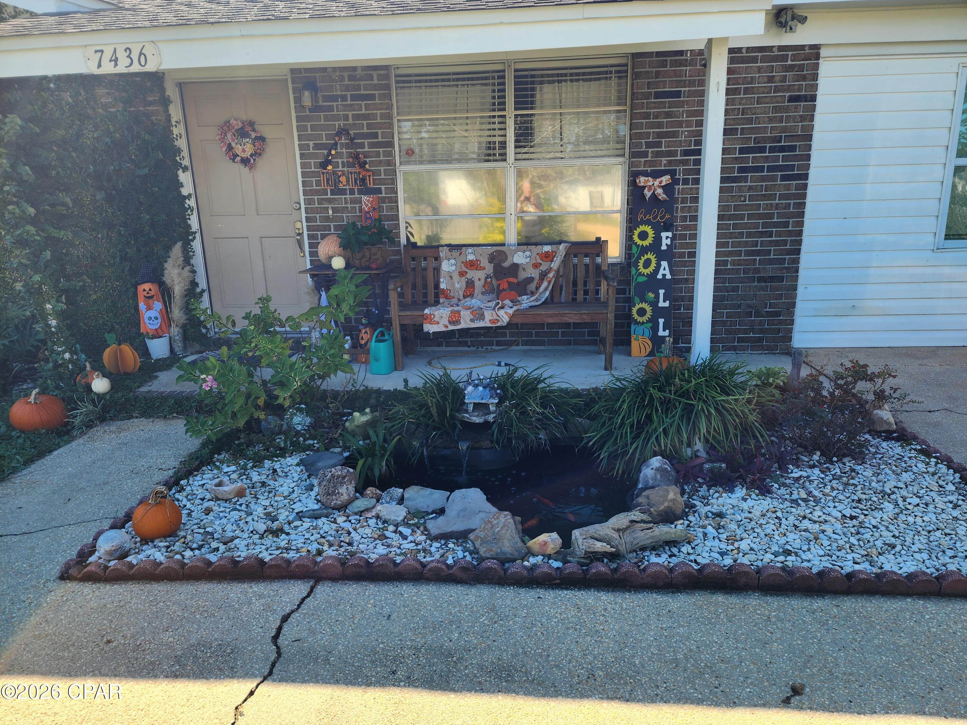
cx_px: 484
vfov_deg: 58.9
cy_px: 362
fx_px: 643
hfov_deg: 73.9
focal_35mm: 23
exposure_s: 1/315
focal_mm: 6.4
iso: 12
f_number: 1.8
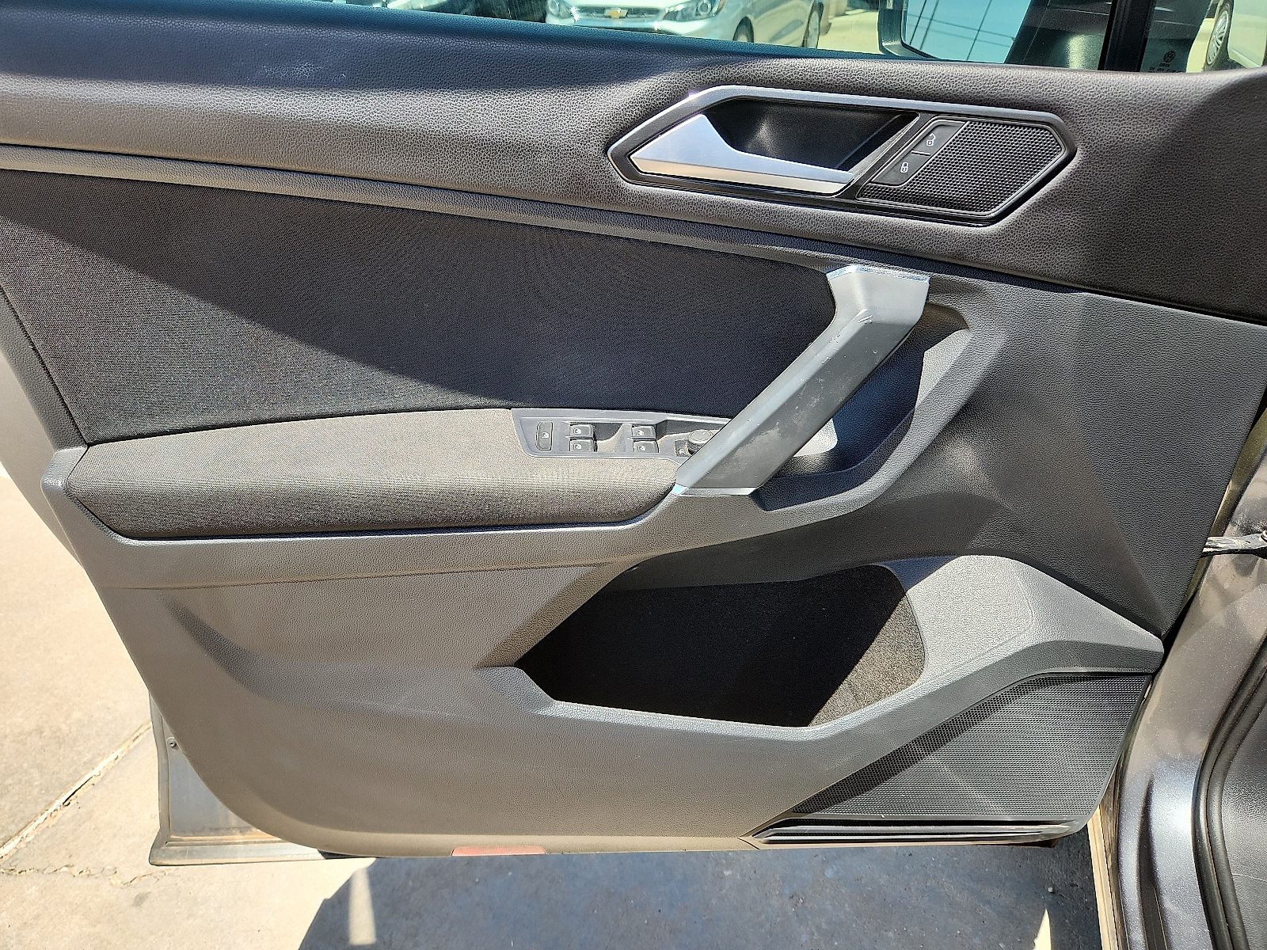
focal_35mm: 23
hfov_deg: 73.9
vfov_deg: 58.9
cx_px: 634
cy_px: 475
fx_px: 842
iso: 50
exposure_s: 1/385
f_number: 1.8
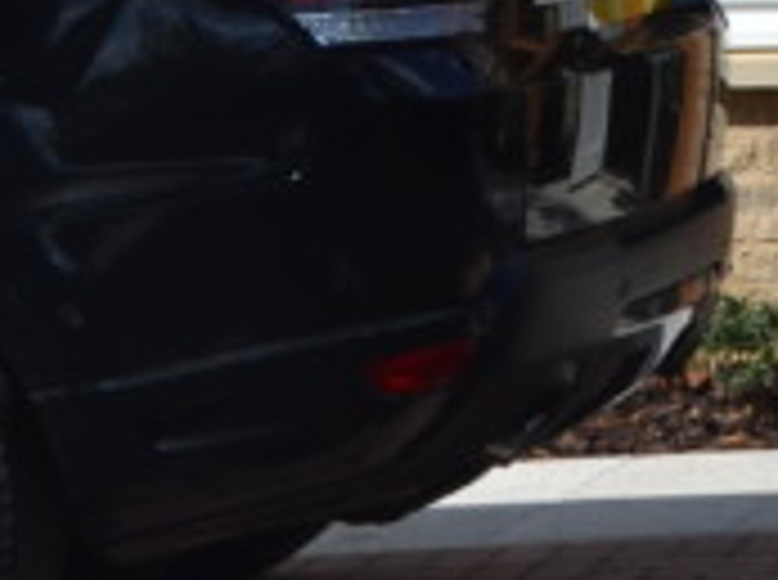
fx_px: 6527
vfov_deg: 4.9
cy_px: -933
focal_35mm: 291
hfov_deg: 6.3
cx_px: 2181
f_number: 9
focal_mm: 34
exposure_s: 1/320
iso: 100
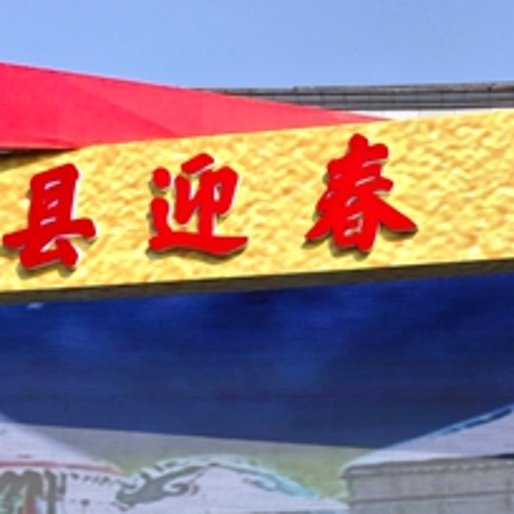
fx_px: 2520
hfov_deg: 11.6
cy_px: 532
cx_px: 323
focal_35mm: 150
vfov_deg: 11.5
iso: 80
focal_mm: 5.52
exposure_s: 1/2375
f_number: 1.9
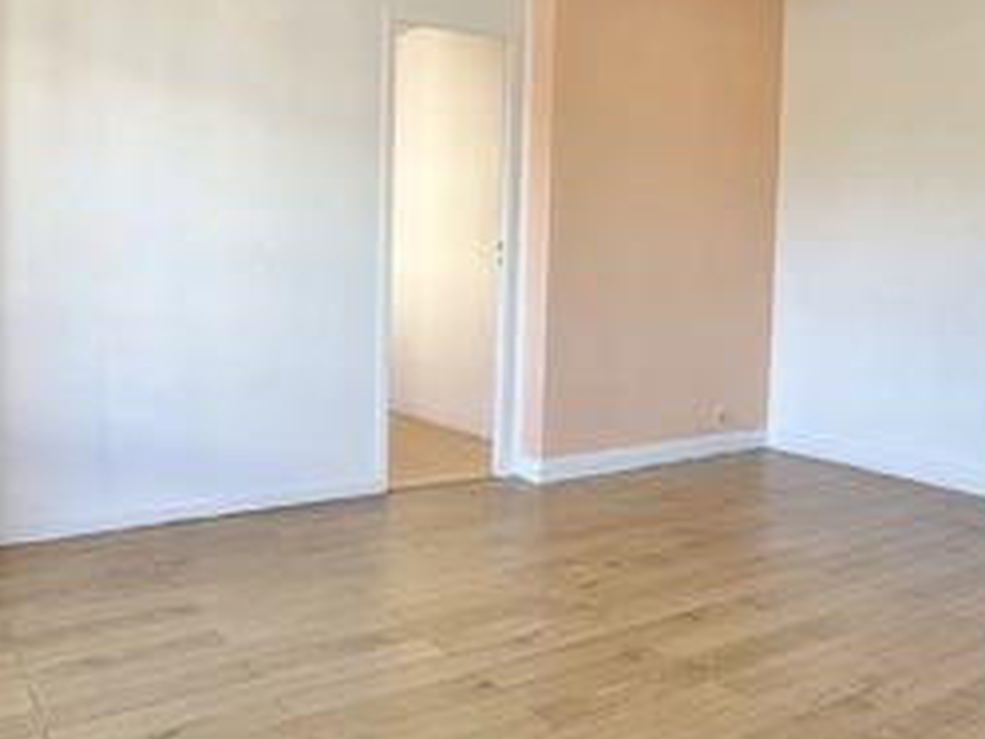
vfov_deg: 46.6
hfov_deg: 58.5
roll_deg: -0.7
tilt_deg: -2.2
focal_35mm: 30
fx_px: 854
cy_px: 304
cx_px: 322
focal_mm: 2.22
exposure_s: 1/99
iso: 40
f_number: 2.2
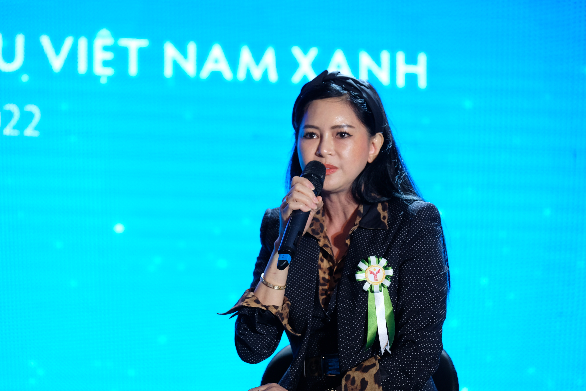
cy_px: 196
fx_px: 3158
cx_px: 293
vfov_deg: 7.1
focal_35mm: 194
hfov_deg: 10.6
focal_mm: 129.2
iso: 800
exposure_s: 1/200
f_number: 3.6
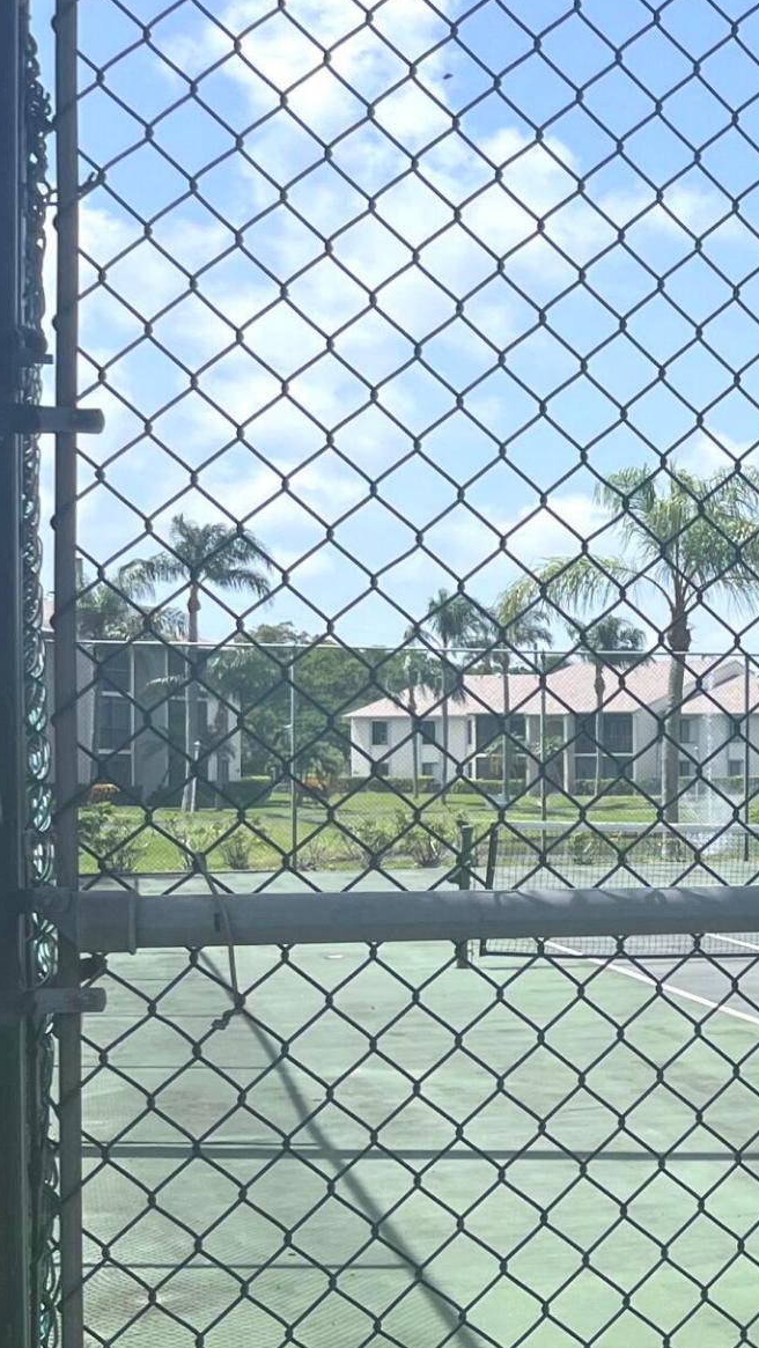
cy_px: 781
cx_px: 1655
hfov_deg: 13.8
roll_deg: +0.3
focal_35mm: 70
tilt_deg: -0.9
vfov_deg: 30.1
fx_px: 2503
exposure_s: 1/3215
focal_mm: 5.1
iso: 50
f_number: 1.6
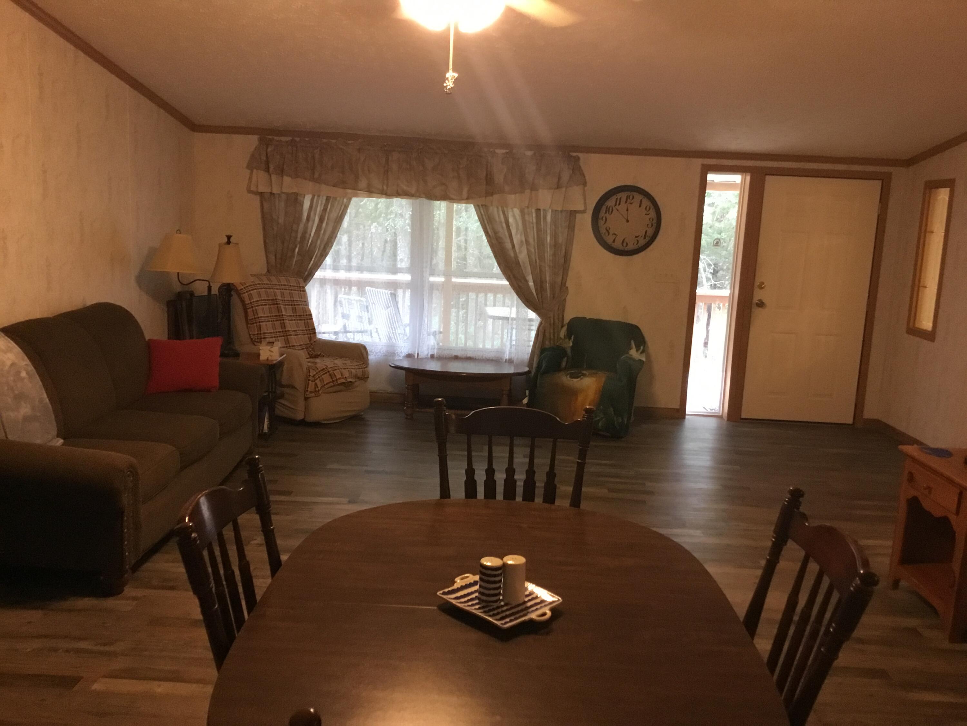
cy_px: 363
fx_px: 866
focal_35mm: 31
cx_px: 484
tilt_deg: -9.8
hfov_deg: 58.4
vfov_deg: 45.4
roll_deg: -2.4
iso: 200
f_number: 2.4
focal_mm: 3.3
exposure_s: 1/30
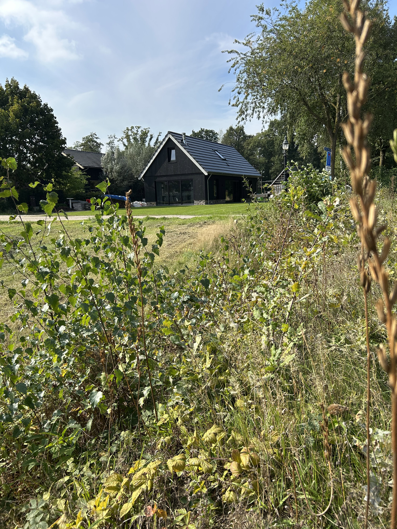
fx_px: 398
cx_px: 198
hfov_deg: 53.1
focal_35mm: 26
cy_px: 264
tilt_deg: -9.0
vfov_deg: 67.3
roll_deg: +1.8
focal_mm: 5.7
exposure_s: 1/3257
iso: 50
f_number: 1.5
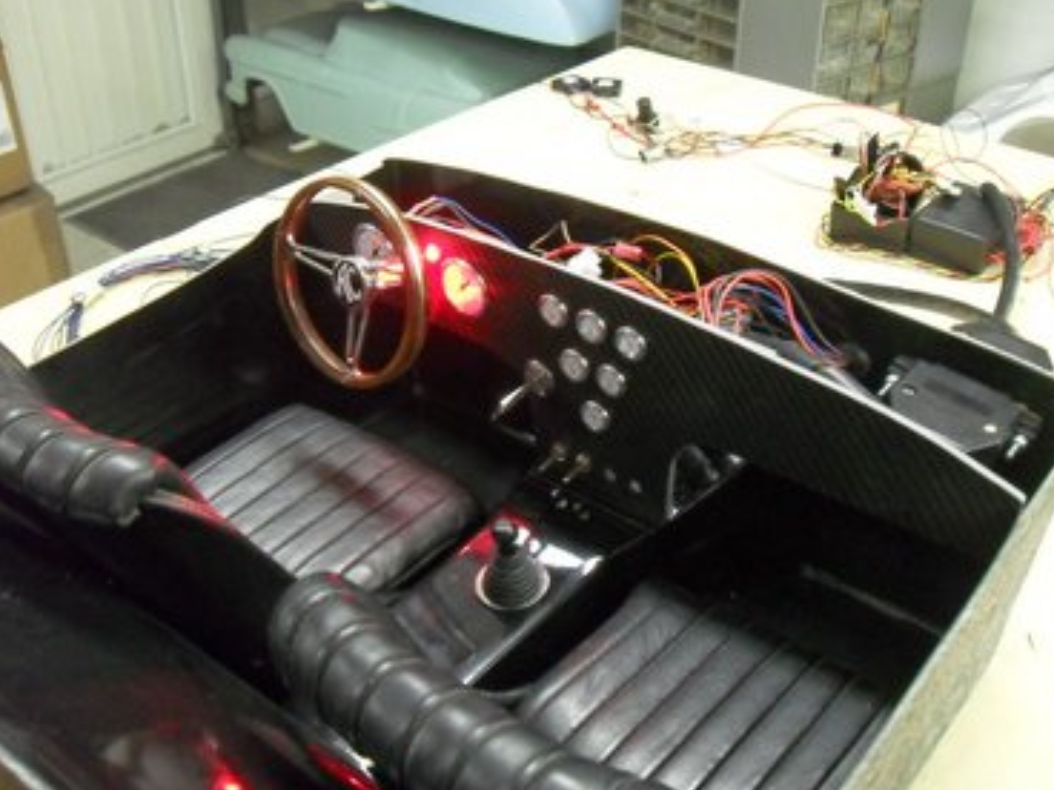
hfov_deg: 48.9
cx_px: 570
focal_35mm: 38
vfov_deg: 37.7
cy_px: 395
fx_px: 1157
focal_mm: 6.2
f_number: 2.8
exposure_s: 1/15
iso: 320
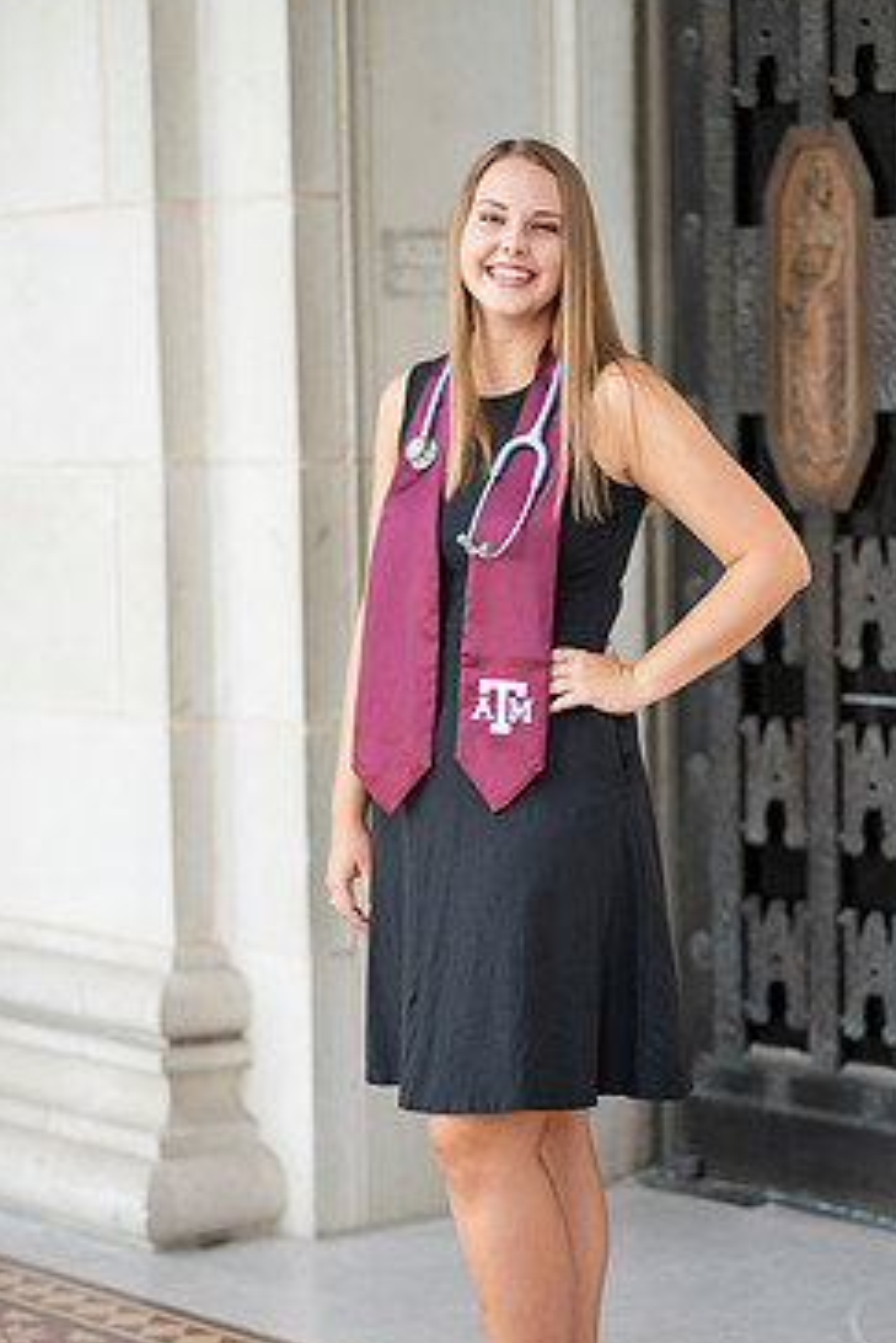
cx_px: 535
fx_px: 3916
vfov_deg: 19.4
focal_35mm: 105
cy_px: 782
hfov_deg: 13.0
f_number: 1.8
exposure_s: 1/1600
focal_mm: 85
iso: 400
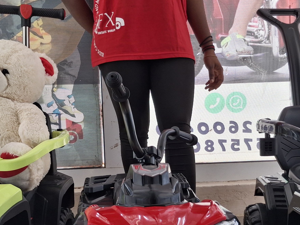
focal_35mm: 58
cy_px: 144
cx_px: 157
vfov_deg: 25.1
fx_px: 503
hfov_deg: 33.2
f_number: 1.8
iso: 32
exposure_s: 1/213
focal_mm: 4.69
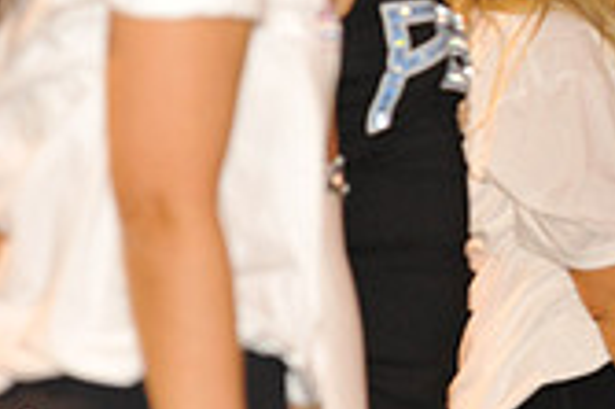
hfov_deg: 4.7
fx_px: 7407
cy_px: 251
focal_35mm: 434
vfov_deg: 3.2
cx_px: 1064
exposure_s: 1/160
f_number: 7.1
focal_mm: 125
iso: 2500
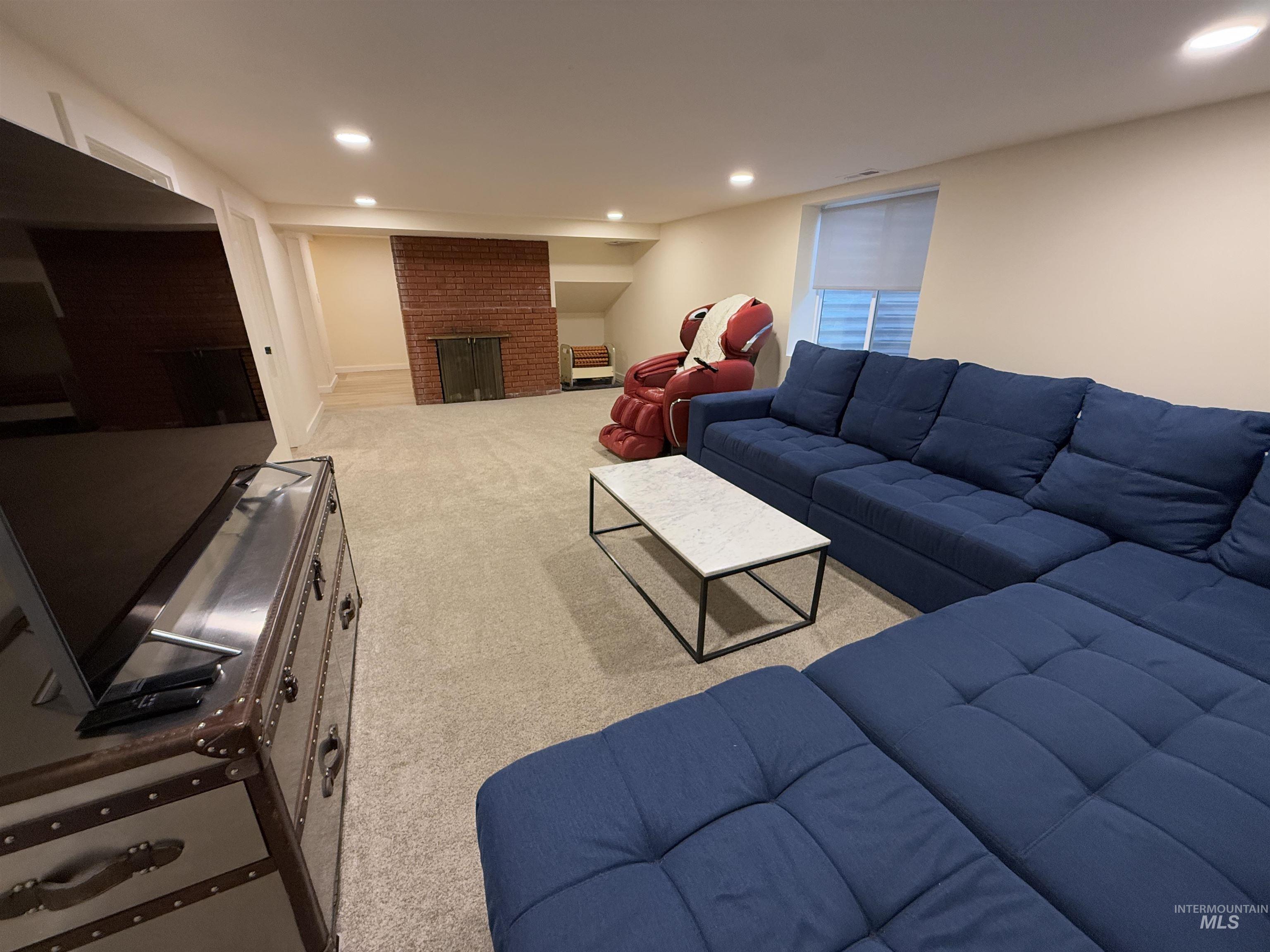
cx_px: 635
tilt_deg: -20.4
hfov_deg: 102.1
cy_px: 476
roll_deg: +0.1
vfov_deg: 85.7
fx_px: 514
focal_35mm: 14
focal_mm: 2.22
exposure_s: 1/60
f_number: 2.2
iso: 320
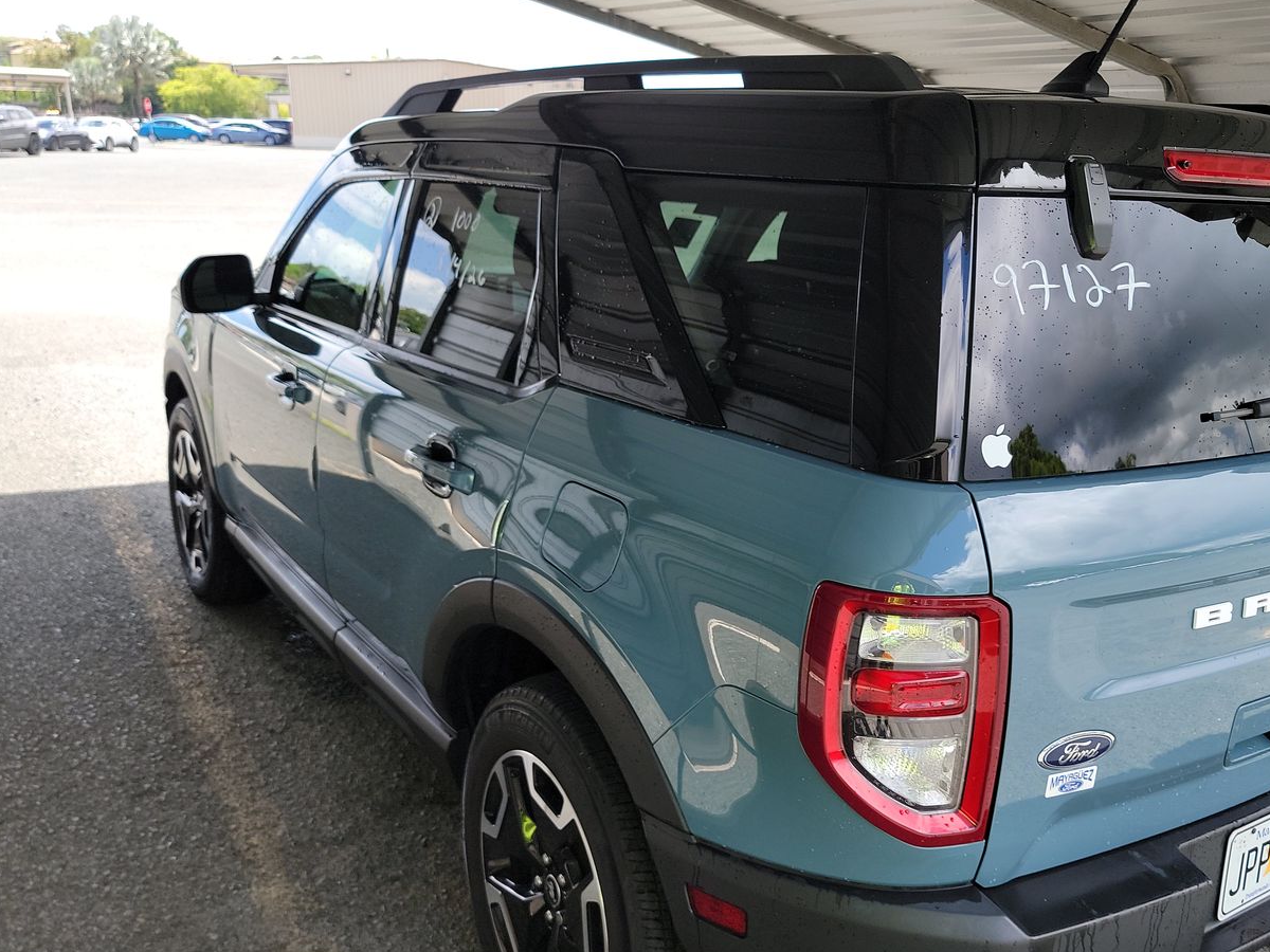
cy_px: 530
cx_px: 756
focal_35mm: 32
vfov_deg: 44.1
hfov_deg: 56.4
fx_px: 1174
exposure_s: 1/194
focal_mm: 6.7
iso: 50
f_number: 1.8
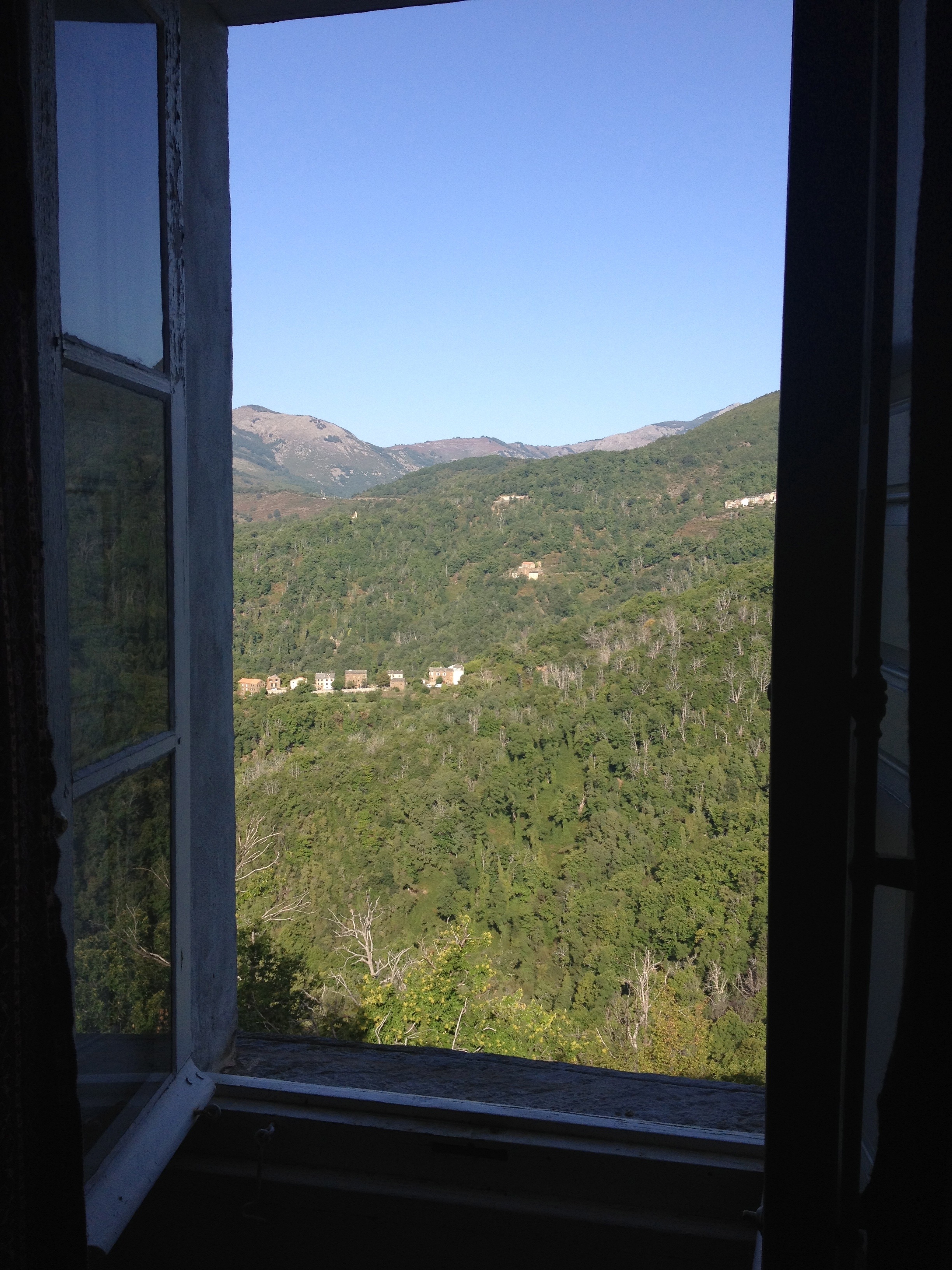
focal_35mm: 35
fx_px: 1283
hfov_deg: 40.7
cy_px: 635
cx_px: 476
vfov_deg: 52.6
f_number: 2.4
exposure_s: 1/1104
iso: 64
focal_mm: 4.28
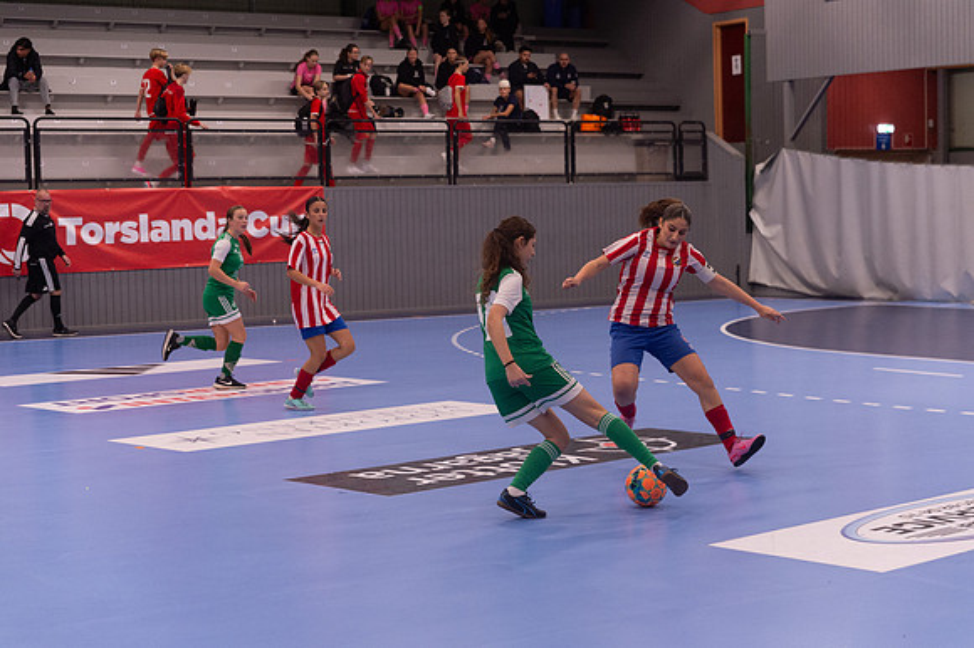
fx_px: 1926
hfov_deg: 28.4
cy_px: 324
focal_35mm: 71
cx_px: 487
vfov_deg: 19.1
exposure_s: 1/640
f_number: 3.2
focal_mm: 70
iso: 3600
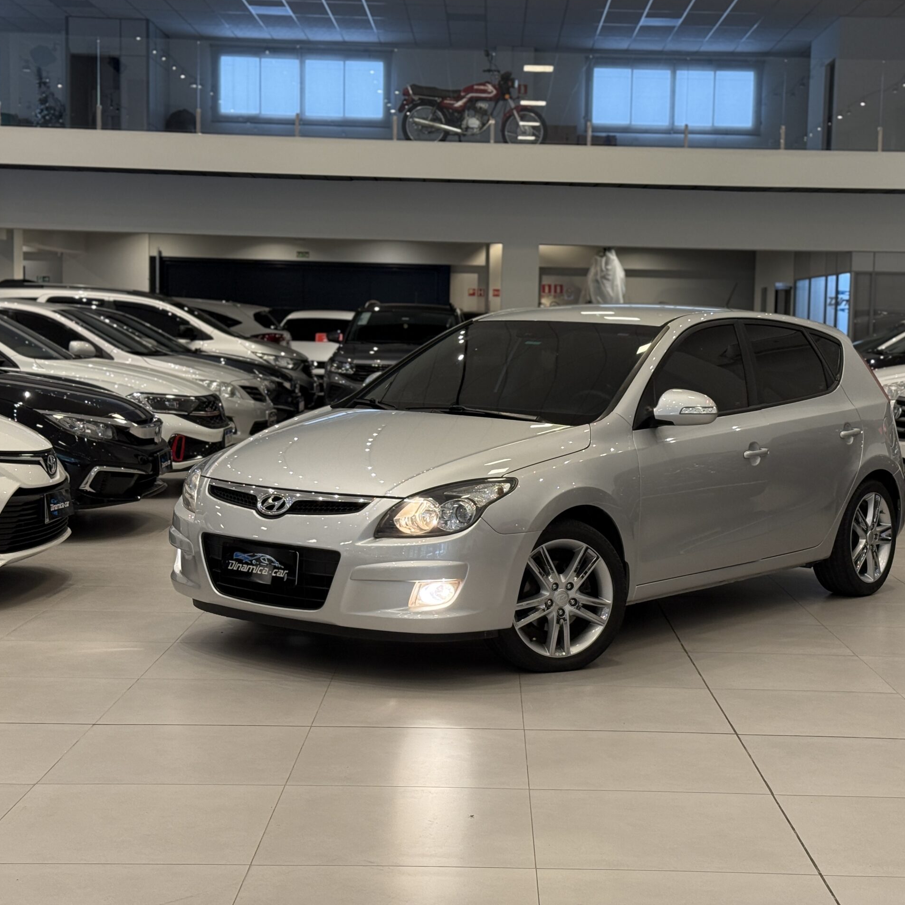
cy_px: 449
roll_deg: -1.2
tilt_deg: -4.2
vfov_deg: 30.0
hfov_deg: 30.0
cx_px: 521
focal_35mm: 57
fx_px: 1686
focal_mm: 6.76
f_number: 1.78
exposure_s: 1/60
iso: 125
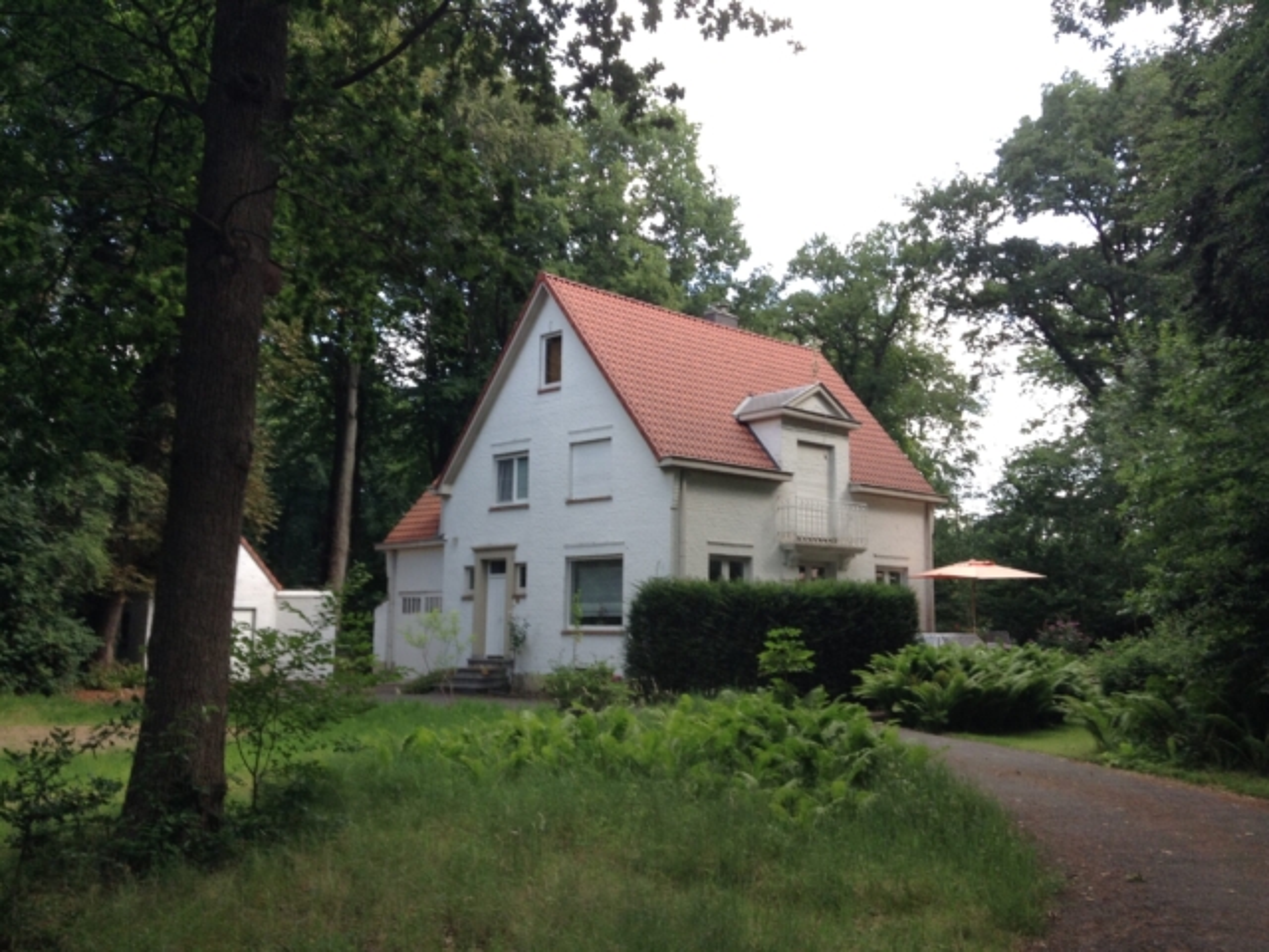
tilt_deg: +4.0
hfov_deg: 55.4
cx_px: 634
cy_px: 476
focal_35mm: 33
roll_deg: -1.0
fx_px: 1210
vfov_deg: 42.9
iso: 32
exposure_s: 1/120
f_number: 2.4
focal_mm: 3.3
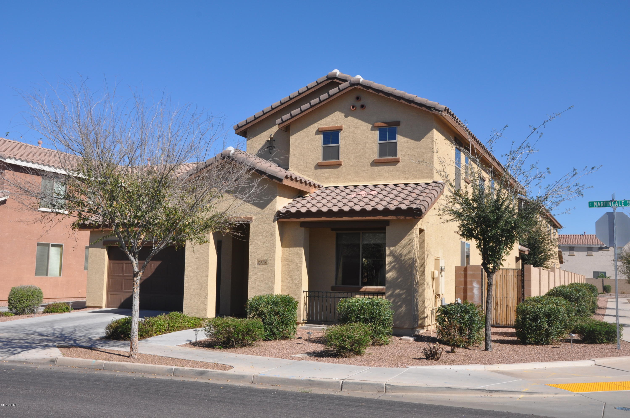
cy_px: 209
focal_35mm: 38
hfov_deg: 51.3
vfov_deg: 35.4
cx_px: 315
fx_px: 655
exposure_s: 1/200
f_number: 14
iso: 200
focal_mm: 25
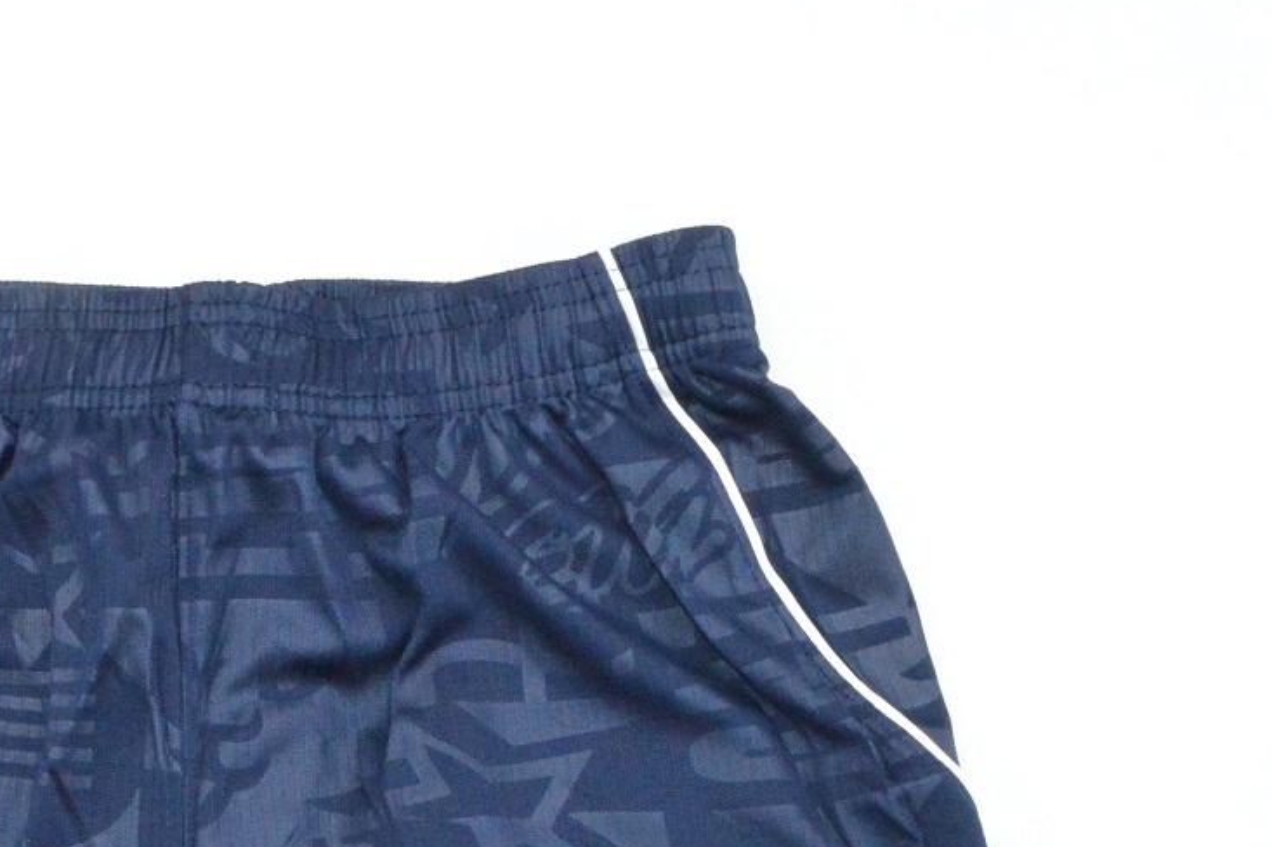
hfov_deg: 21.0
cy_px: 911
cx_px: 275
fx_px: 3390
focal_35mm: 96
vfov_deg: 14.0
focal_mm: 26
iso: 3200
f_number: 13
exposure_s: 1/200
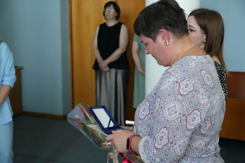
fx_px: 388
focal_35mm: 57
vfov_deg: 23.8
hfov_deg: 35.1
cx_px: 122
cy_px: 82
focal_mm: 38
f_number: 4.5
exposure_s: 1/125
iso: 6400
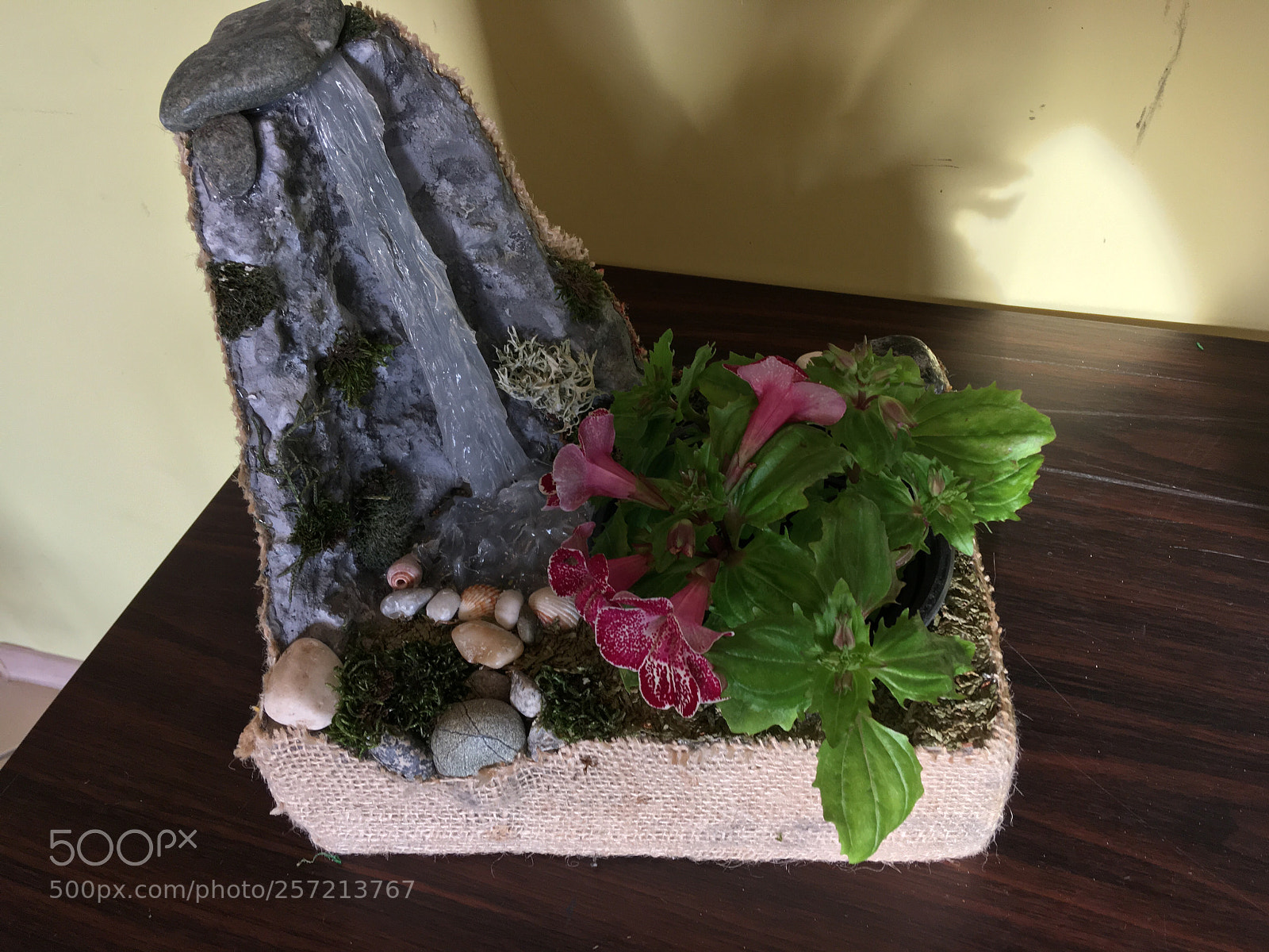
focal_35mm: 29
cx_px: 634
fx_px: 1063
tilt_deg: -45.2
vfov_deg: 48.2
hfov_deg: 61.7
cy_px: 476
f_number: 2.2
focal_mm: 4.15
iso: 50
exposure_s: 1/33
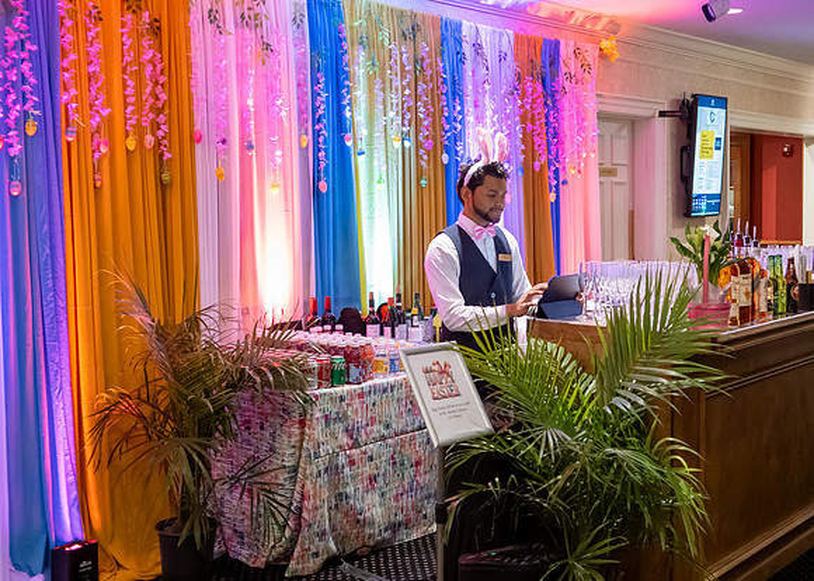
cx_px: 483
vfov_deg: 31.8
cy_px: 254
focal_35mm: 44
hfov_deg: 43.4
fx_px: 1018
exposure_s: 1/200
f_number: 3.2
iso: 3600
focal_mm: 24
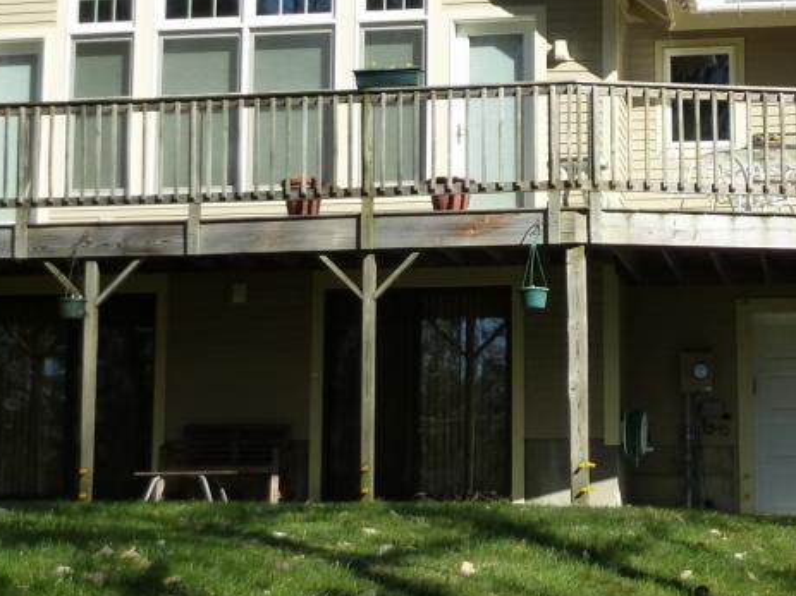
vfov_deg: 17.5
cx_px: 469
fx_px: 1931
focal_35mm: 84
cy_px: 192
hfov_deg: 23.3
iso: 160
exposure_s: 1/640
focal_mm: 6.8
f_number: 3.8
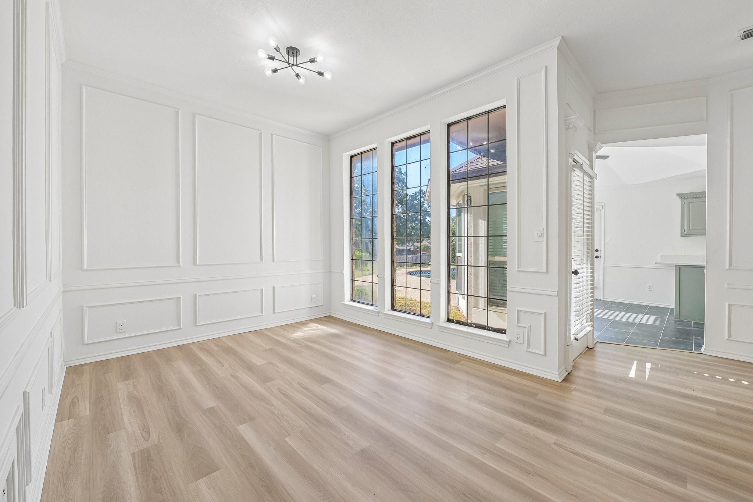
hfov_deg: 104.3
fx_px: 293
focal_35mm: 14
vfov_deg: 81.2
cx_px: 376
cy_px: 251
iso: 400
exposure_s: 1/200
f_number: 8
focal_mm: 14
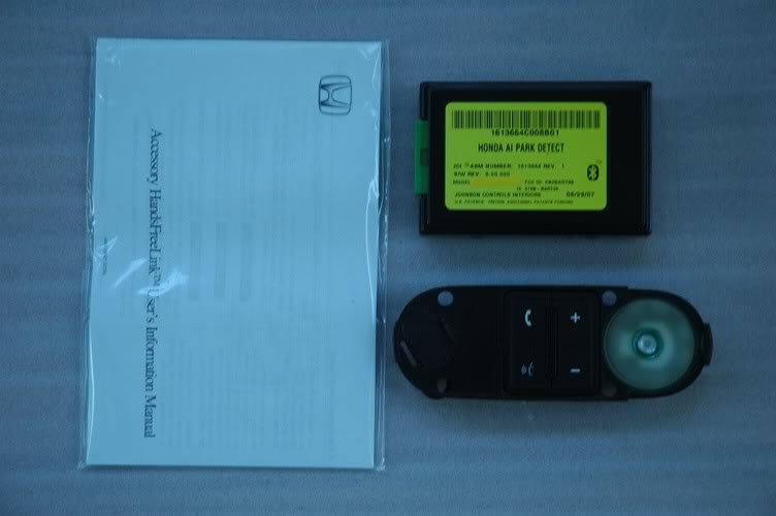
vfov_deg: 14.7
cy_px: 258
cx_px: 388
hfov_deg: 21.9
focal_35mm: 93
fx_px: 2003
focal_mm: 62
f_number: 5.6
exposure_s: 1/30
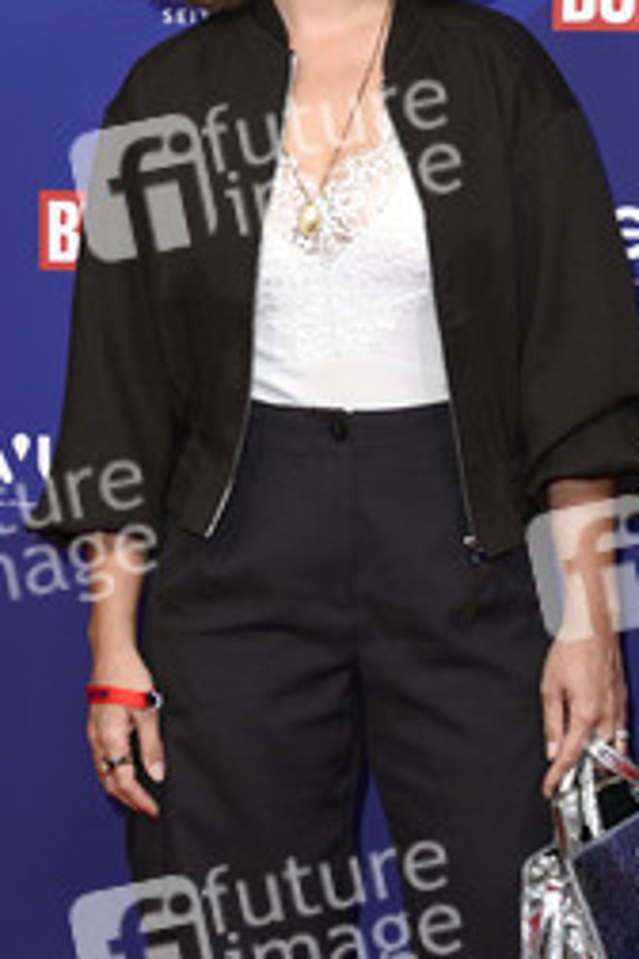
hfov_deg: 12.3
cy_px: 362
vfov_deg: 18.4
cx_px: 377
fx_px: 2955
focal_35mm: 111
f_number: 5.6
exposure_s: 1/250
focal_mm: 70
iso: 500
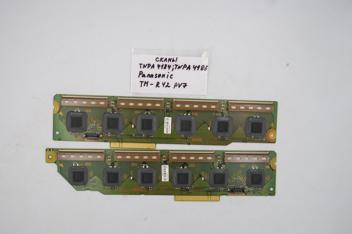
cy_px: 117
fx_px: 440
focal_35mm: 45
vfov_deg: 29.9
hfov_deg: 43.6
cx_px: 176
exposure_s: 1/125
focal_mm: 17
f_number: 5
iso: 160
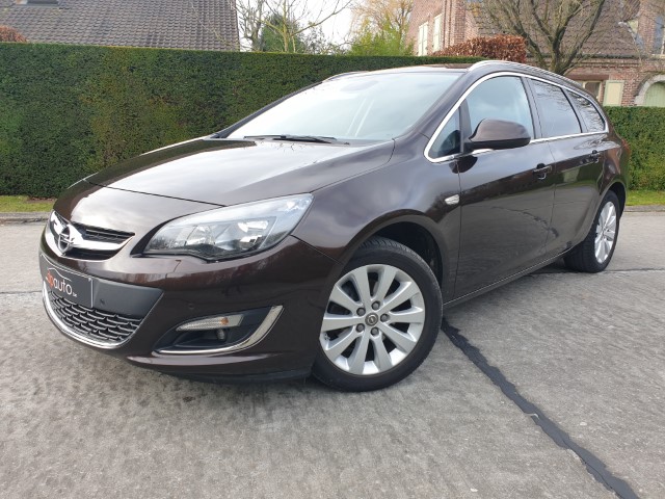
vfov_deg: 53.1
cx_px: 332
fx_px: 499
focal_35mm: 26
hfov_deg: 67.3
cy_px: 250
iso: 50
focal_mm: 4.3
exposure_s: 1/266
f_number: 2.4
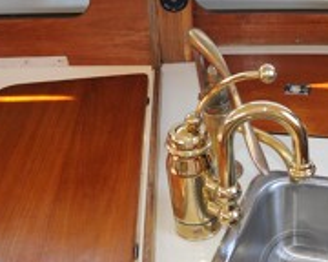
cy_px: 151
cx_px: 299
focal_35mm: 59
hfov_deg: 30.5
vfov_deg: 25.8
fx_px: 573
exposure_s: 1/80
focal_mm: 18
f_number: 3.5
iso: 400
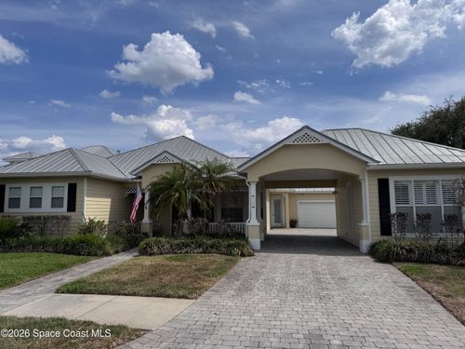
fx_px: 322
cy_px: 174
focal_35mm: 24
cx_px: 232
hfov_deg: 71.6
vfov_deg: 56.8
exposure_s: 1/10417
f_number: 1.78
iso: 80
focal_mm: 6.76
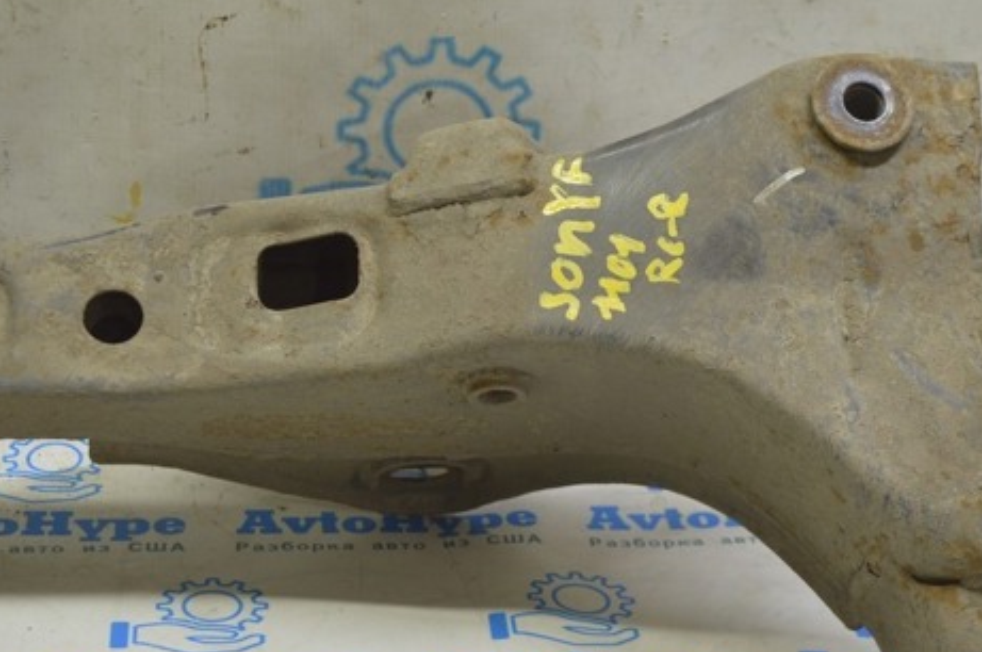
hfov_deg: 20.4
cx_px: 660
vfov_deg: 13.6
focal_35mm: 100
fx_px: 2724
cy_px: 344
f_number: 5.6
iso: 400
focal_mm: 48
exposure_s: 1/20
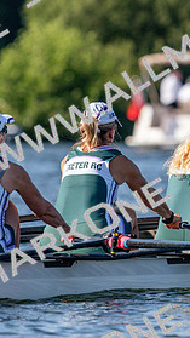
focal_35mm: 870
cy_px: 174
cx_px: 136
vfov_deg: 2.5
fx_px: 7790
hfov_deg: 1.4
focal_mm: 400
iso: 320
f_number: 6.3
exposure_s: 1/1600
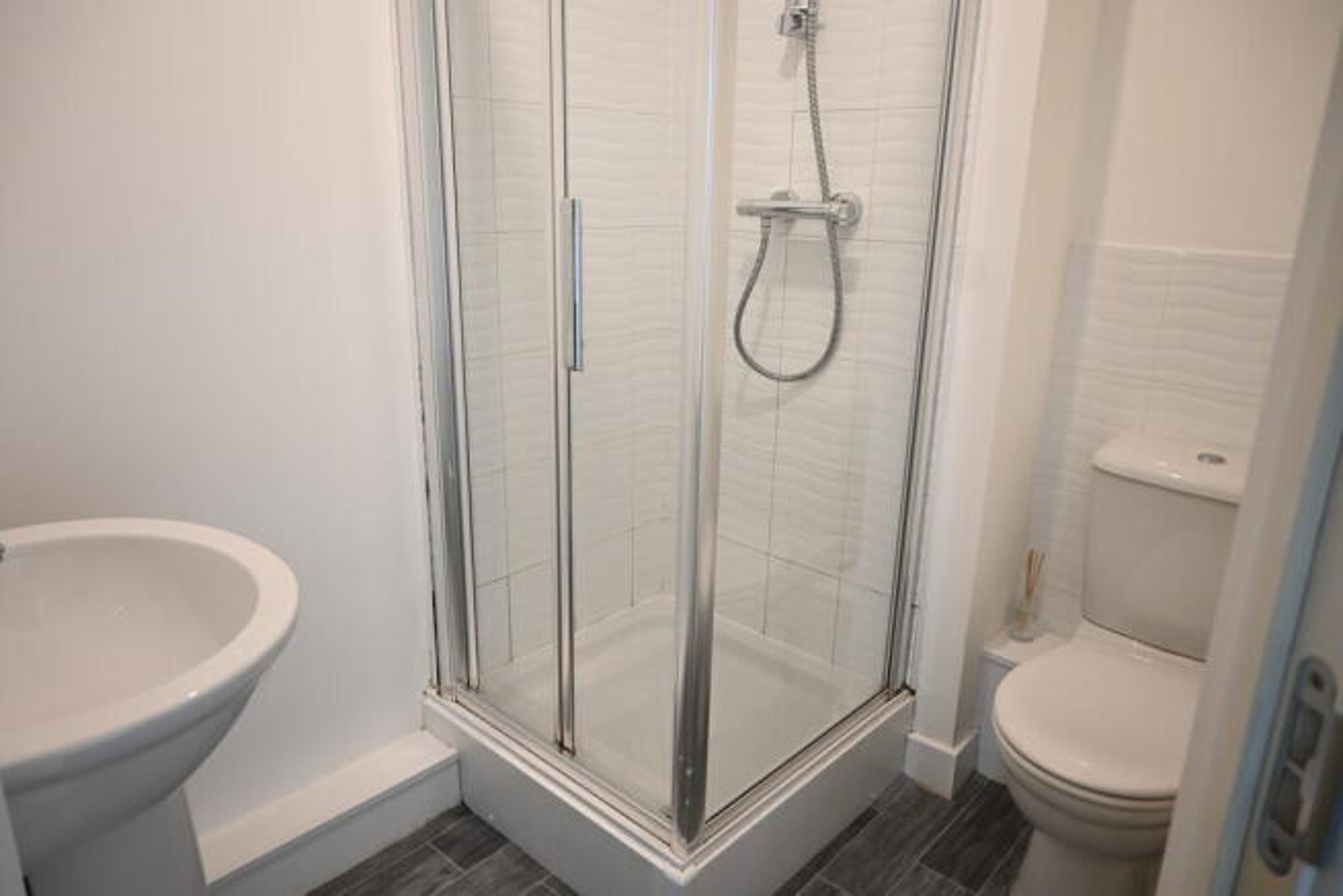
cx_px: 672
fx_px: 895
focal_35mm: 24
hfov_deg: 73.7
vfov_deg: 53.2
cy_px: 448
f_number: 3.5
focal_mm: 16
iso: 220
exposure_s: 1/25
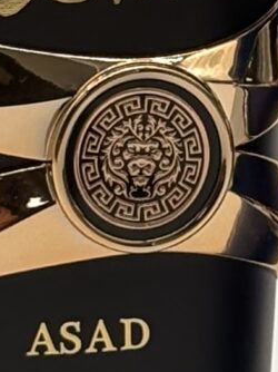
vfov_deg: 5.0
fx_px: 4278
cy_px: 39
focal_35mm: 399
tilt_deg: -7.1
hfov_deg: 3.7
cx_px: 391
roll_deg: +1.2
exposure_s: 1/388
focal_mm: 5.96
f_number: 1.6
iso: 50
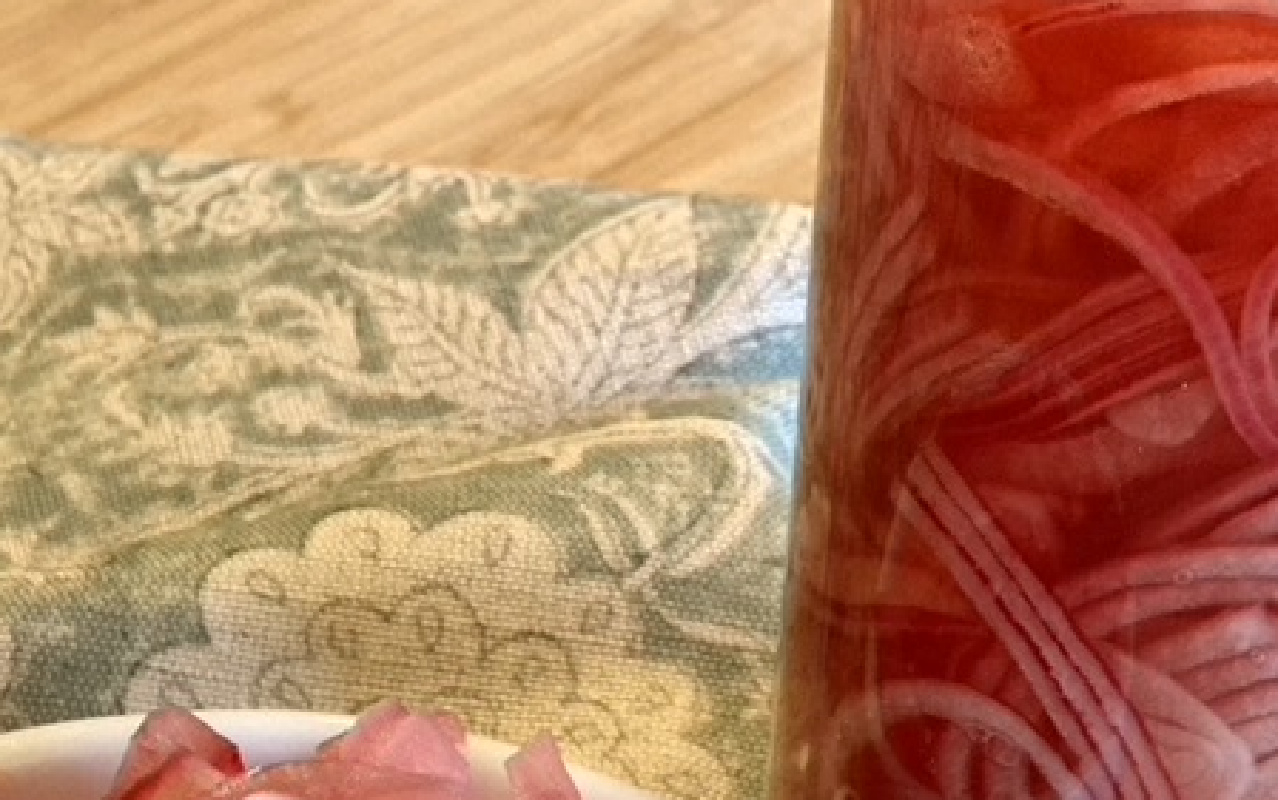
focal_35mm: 186
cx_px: 211
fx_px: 6481
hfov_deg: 11.2
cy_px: 854
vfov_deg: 7.0
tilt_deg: -29.2
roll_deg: -3.1
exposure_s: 1/60
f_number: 2.8
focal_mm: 9
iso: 160
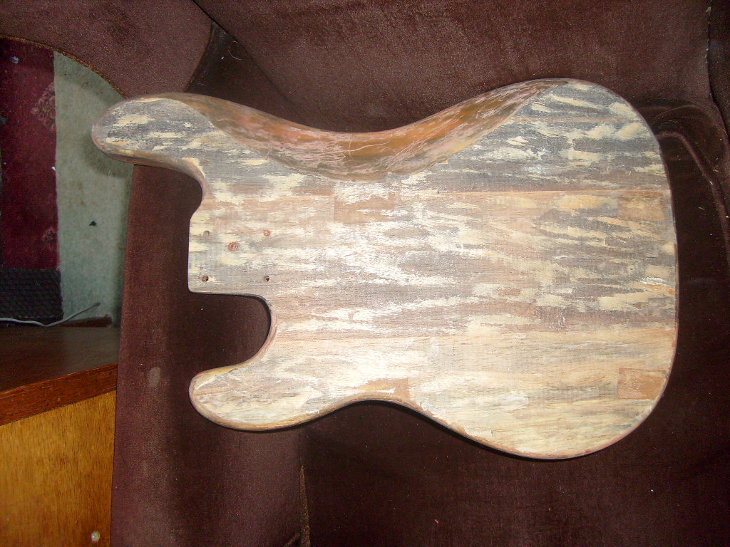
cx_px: 365
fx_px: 738
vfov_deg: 40.7
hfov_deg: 52.6
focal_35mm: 35
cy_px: 274
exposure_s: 1/45
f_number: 2.8
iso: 100
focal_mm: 5.8
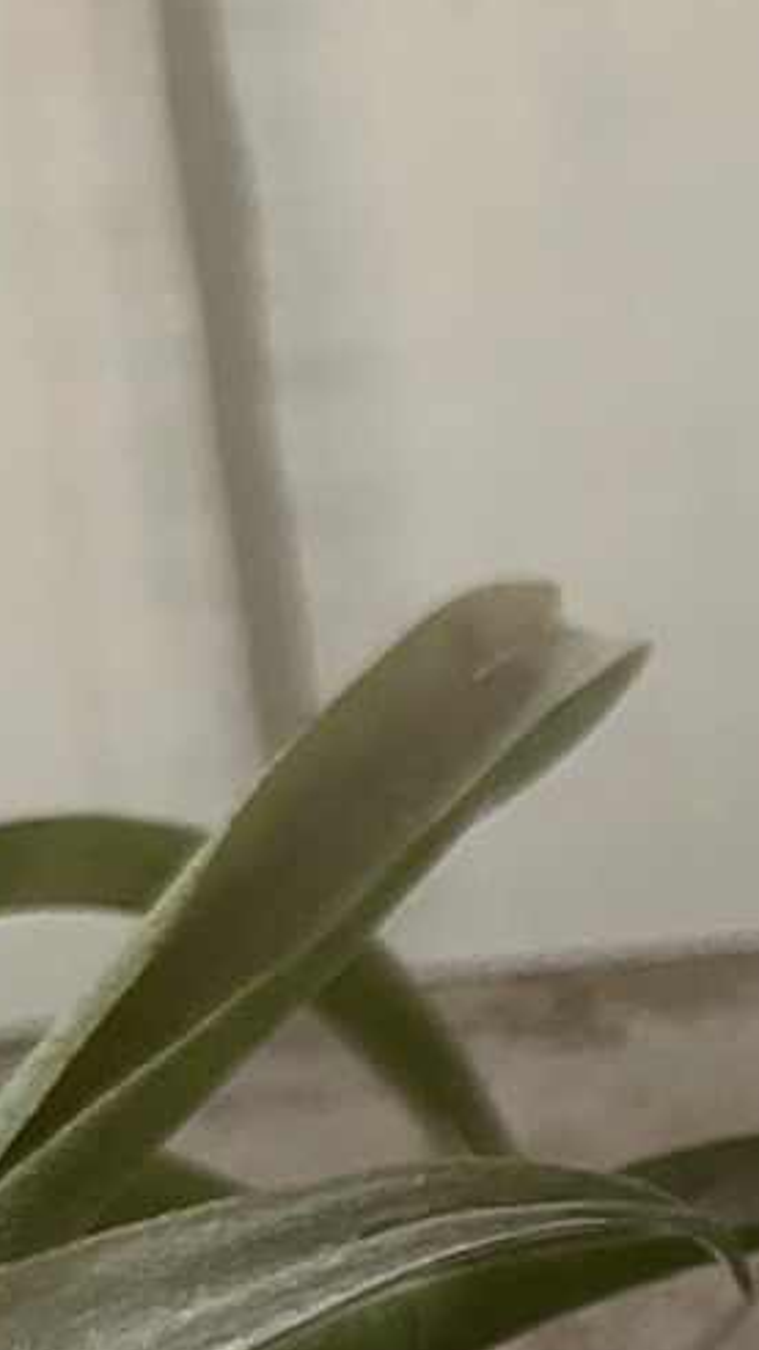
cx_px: 1991
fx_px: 3902
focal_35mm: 109
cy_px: 1130
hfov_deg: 9.5
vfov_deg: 19.4
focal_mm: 6.86
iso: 800
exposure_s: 1/60
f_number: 1.78
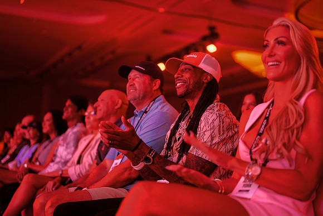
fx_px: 449
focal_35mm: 50
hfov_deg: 39.6
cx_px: 162
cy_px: 108
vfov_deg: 27.0
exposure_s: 1/100
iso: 800
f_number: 1.8
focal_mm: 50
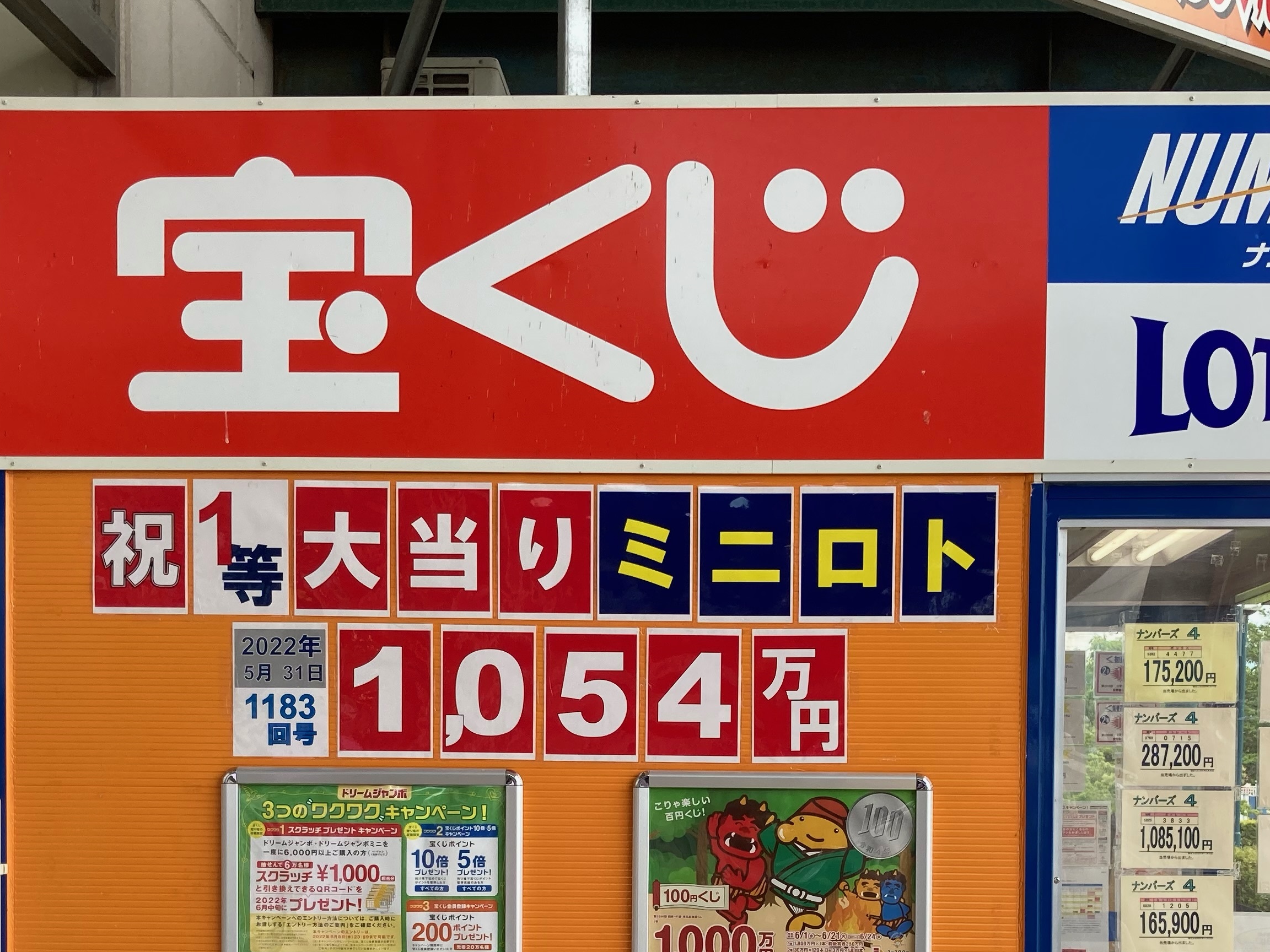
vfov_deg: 28.7
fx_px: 1798
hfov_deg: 38.8
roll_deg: -2.7
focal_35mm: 49
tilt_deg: -0.2
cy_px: 831
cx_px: 724
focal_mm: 3.99
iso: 20
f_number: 1.8
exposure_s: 1/360
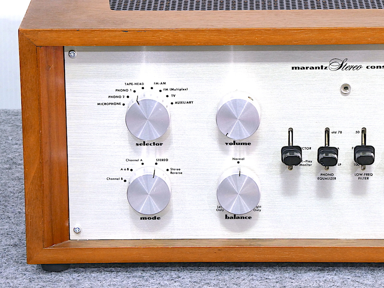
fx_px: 1908
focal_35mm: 172
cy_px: 144
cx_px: 192
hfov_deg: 11.5
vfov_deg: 8.6
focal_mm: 30.9
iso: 200
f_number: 6.3
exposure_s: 1/5
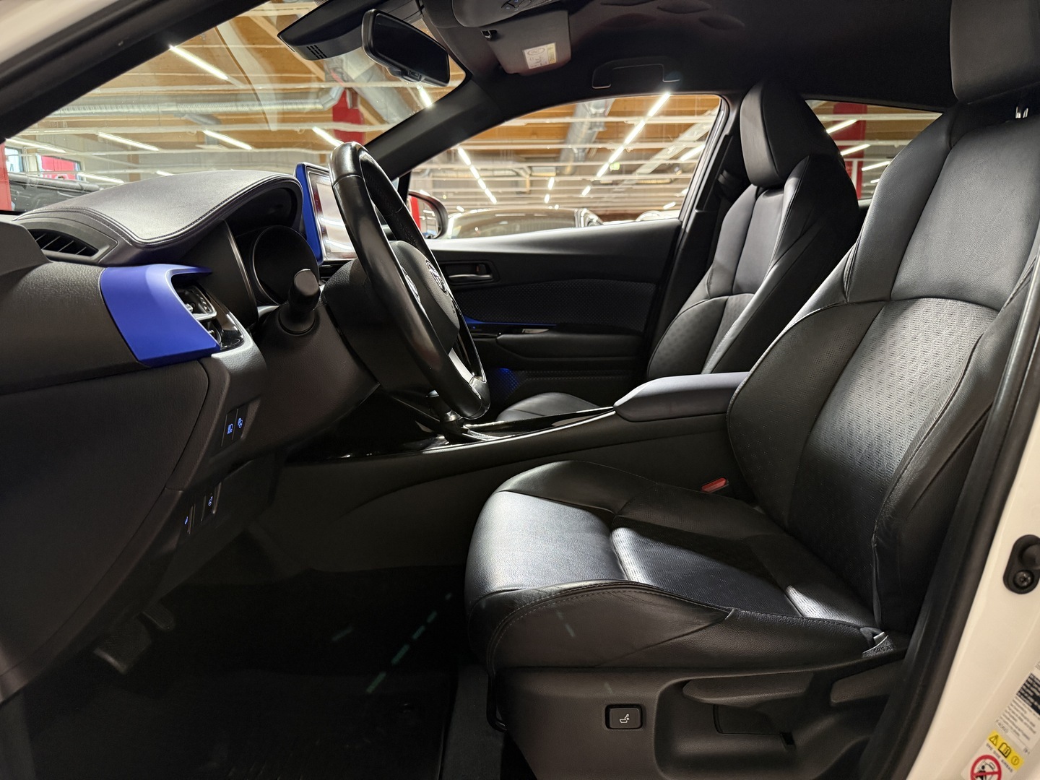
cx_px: 520
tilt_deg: -9.6
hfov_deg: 71.6
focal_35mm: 24
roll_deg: +0.4
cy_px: 390
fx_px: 721
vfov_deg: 56.8
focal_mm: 6.76
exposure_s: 1/50
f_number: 1.78
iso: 400
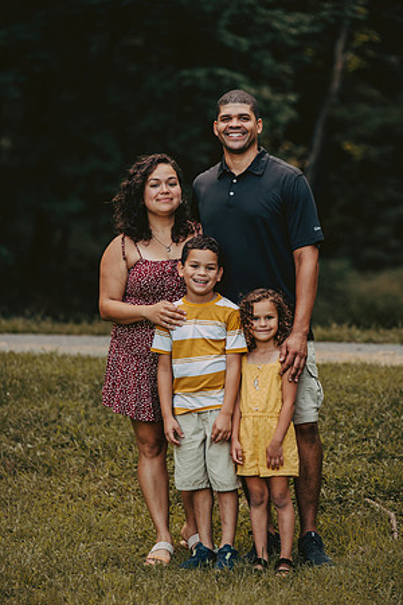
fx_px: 2770
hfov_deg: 8.3
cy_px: 302
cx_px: 202
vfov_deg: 12.5
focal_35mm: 165
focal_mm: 165
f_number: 3.5
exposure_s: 1/160
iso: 250
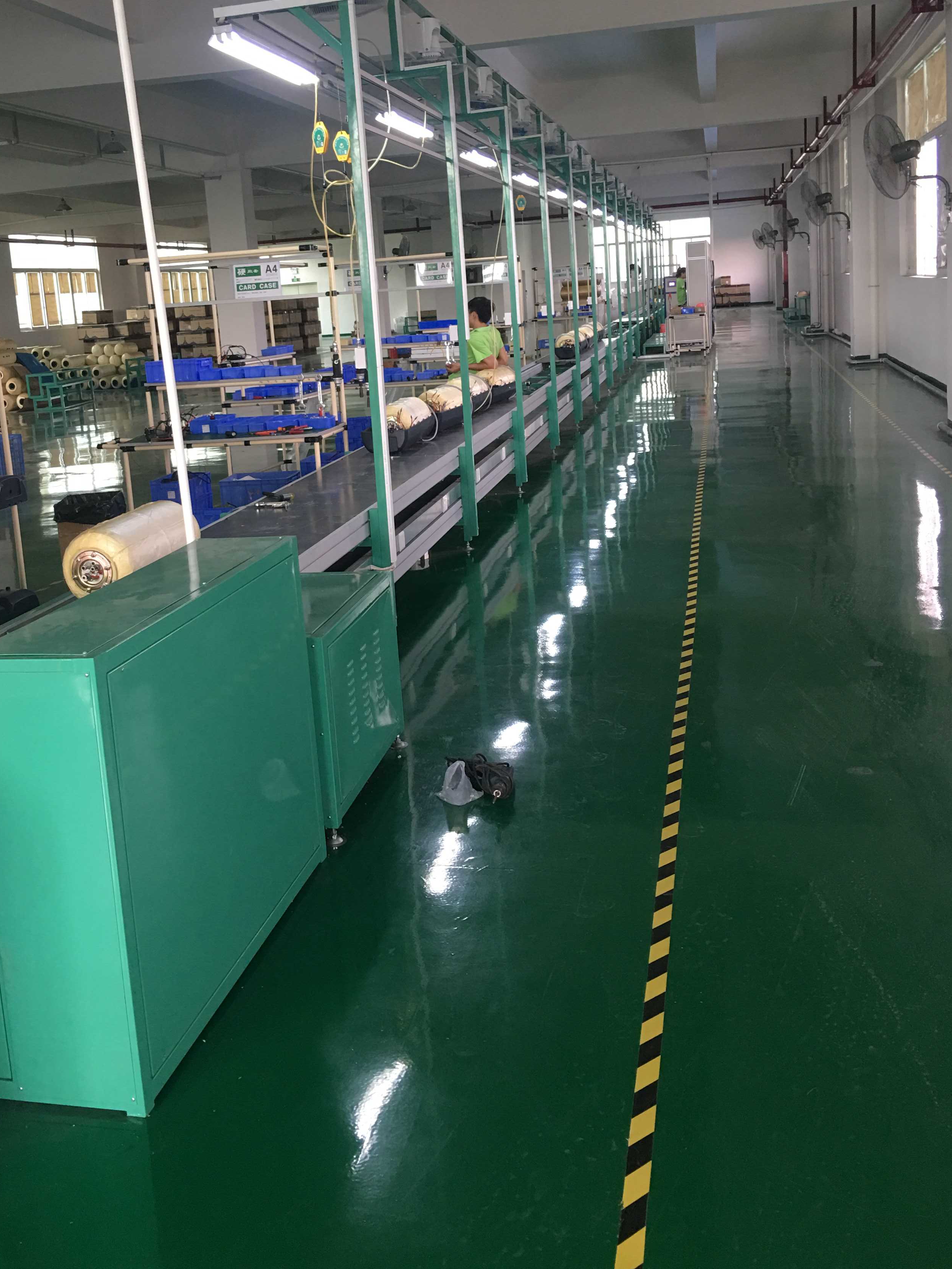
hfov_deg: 40.6
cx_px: 406
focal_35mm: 35
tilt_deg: -8.3
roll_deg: +4.0
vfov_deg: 52.3
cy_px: 504
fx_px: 1283
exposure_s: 1/17
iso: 64
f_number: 2.2
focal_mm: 4.15
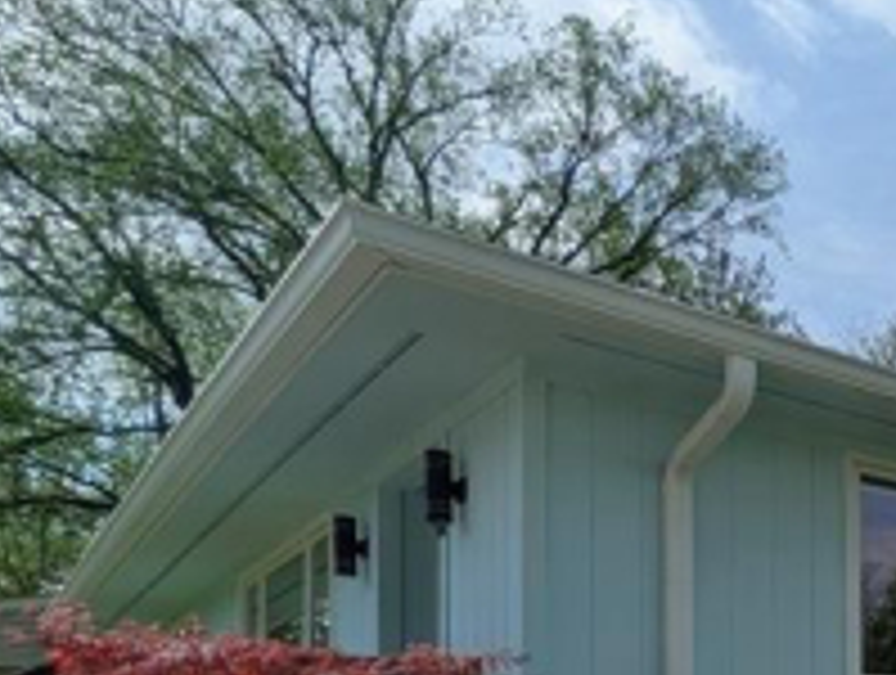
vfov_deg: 31.3
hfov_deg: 30.2
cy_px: 774
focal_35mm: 40
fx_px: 1037
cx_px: 1297
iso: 52
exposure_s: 1/4184
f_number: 1.7
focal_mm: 2.02
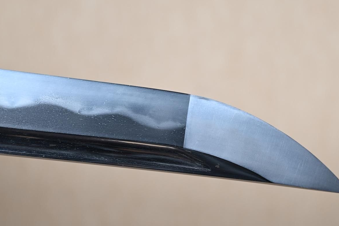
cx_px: 177
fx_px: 1045
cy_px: 106
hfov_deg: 18.4
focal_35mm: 111
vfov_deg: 12.3
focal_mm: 62
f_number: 5
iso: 100
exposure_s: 1
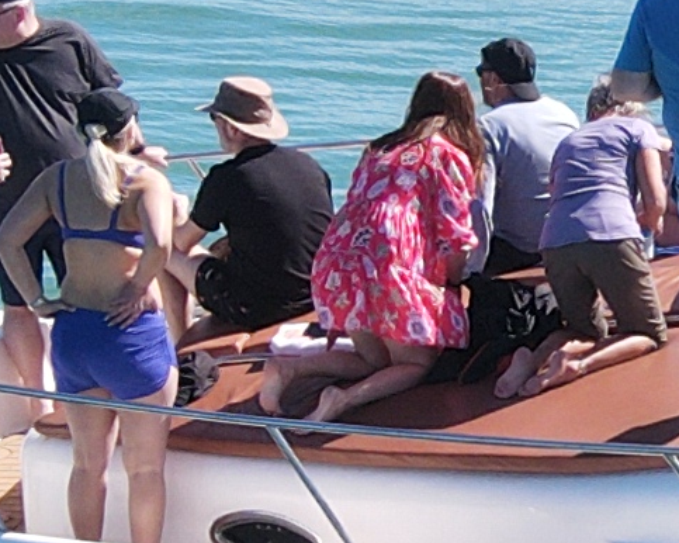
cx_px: 1410
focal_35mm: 194
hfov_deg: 9.3
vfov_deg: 8.0
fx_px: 3897
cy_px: 405
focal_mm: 4.5
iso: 100
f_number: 2.8
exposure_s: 1/500
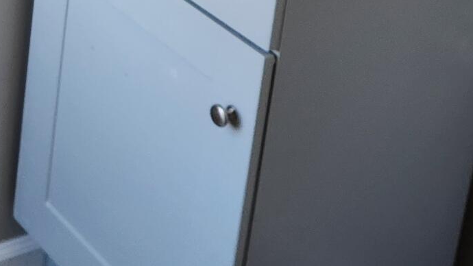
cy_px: -284
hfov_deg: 18.1
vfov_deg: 10.2
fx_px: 1367
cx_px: -176
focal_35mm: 109
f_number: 1.8
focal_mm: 5.4
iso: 160
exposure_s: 1/180
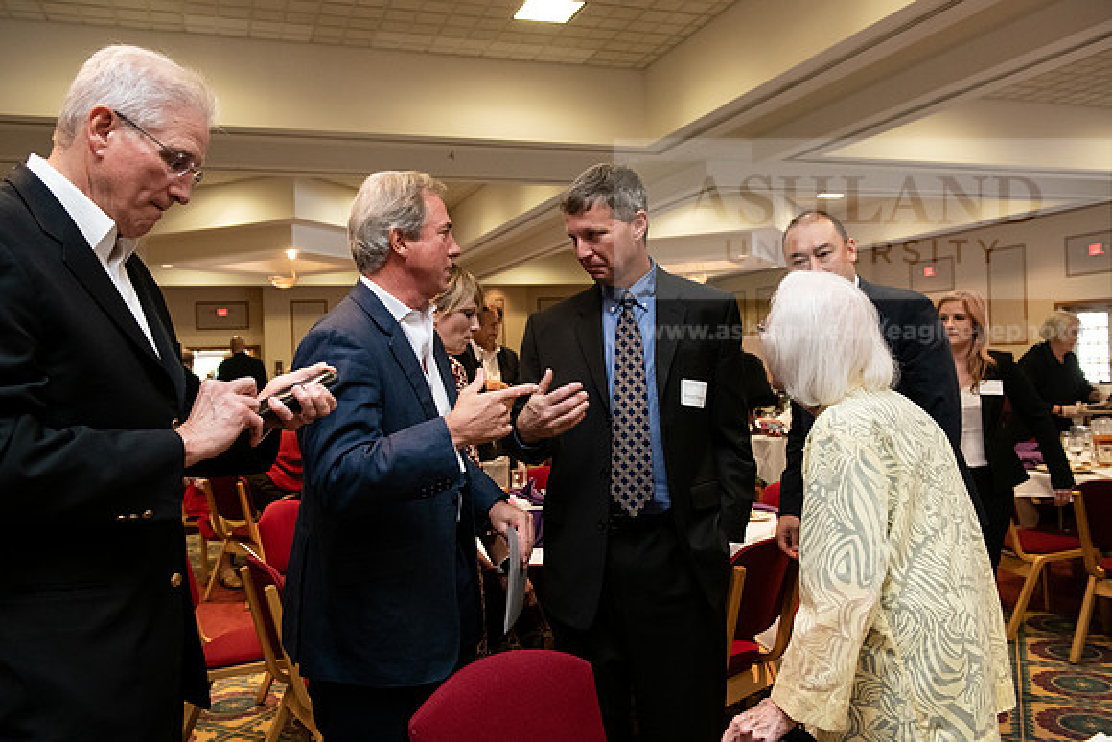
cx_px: 556
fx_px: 989
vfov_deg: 41.1
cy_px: 371
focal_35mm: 32
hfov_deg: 58.7
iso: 2500
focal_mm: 32
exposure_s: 1/200
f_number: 5
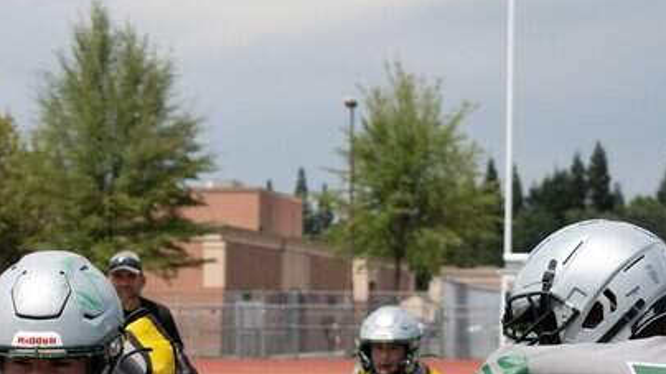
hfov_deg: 12.5
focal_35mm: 171
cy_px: 521
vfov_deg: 7.0
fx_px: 3019
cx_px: 77
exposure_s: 1/3200
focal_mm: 55
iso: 400
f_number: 5.6
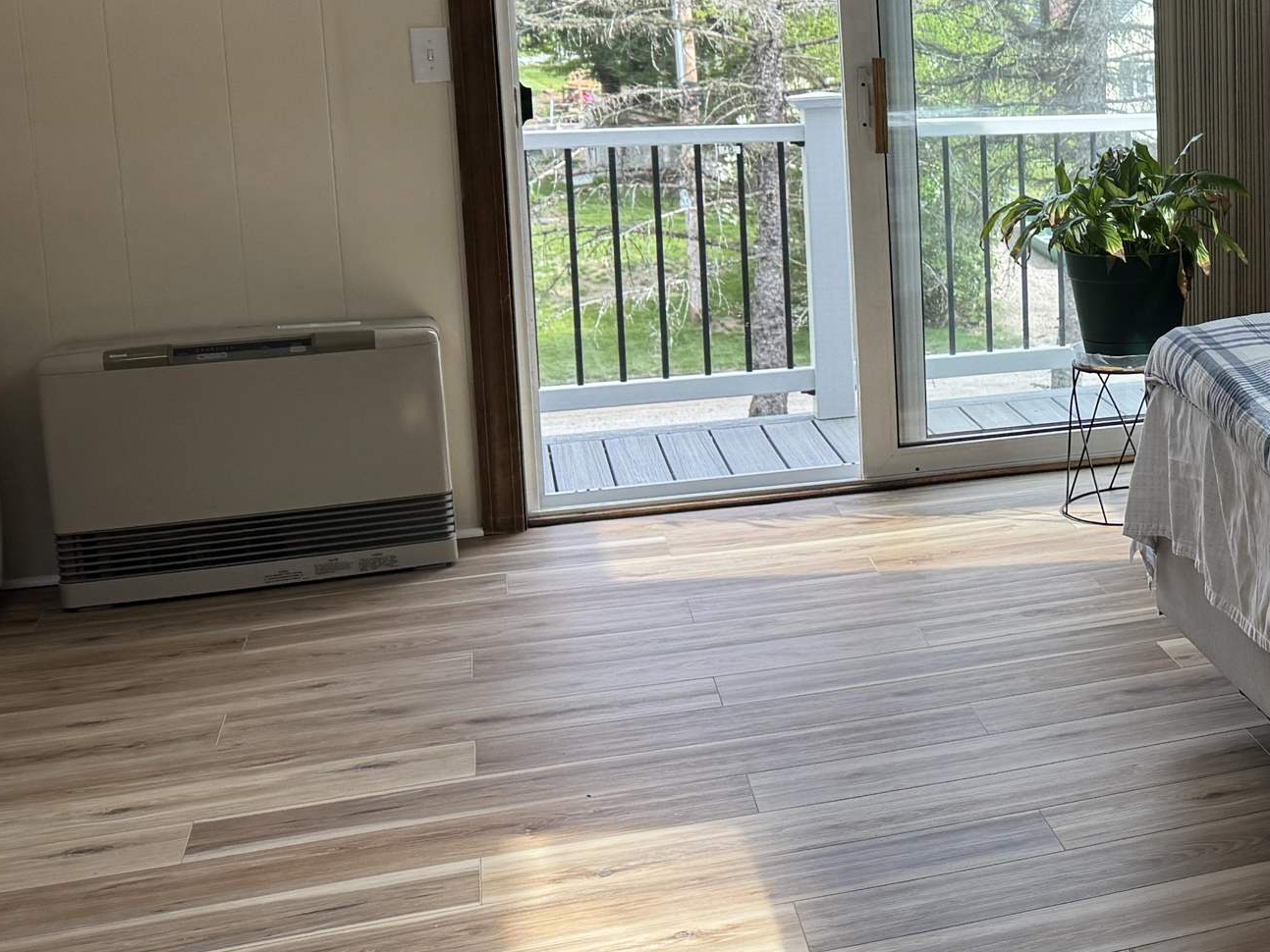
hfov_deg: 29.7
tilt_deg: -8.3
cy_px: 268
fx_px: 2091
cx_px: 1466
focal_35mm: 57
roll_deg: -0.9
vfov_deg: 25.4
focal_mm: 6.76
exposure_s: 1/503
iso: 100
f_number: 1.78
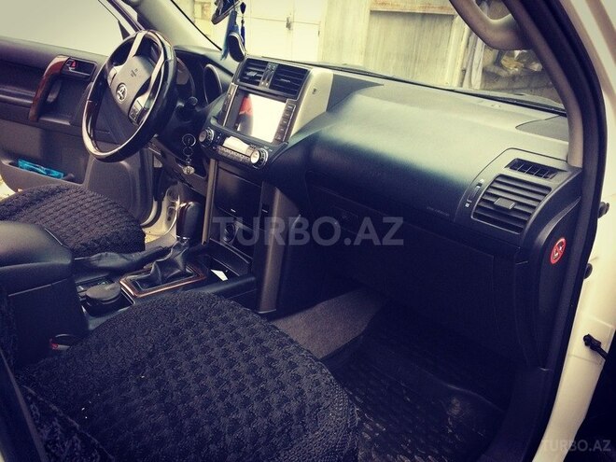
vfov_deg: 48.2
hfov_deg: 61.7
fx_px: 516
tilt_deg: -23.5
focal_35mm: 29
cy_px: 231
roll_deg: -2.8
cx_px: 308
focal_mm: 4.15
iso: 200
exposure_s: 1/33
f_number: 2.2
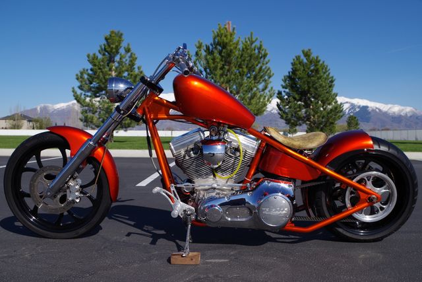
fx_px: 422
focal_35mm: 36
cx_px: 211
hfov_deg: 53.1
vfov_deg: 36.9
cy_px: 141
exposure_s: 1/400
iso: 100
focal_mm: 24.38
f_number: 8
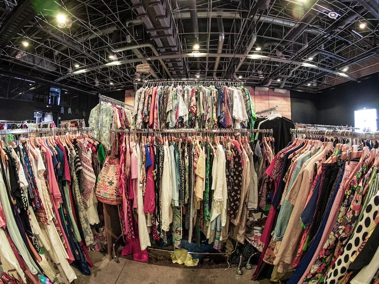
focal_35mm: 16
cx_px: 190
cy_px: 142
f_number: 6.3
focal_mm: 8
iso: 800
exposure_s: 1/13
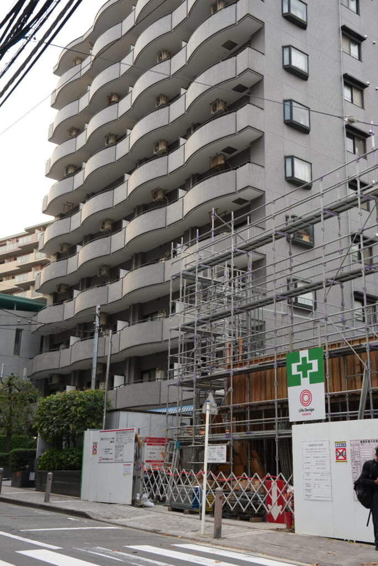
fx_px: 661
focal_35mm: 42
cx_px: 189
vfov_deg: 46.4
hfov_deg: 31.9
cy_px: 283
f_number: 4
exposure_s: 1/160
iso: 1250
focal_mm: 42
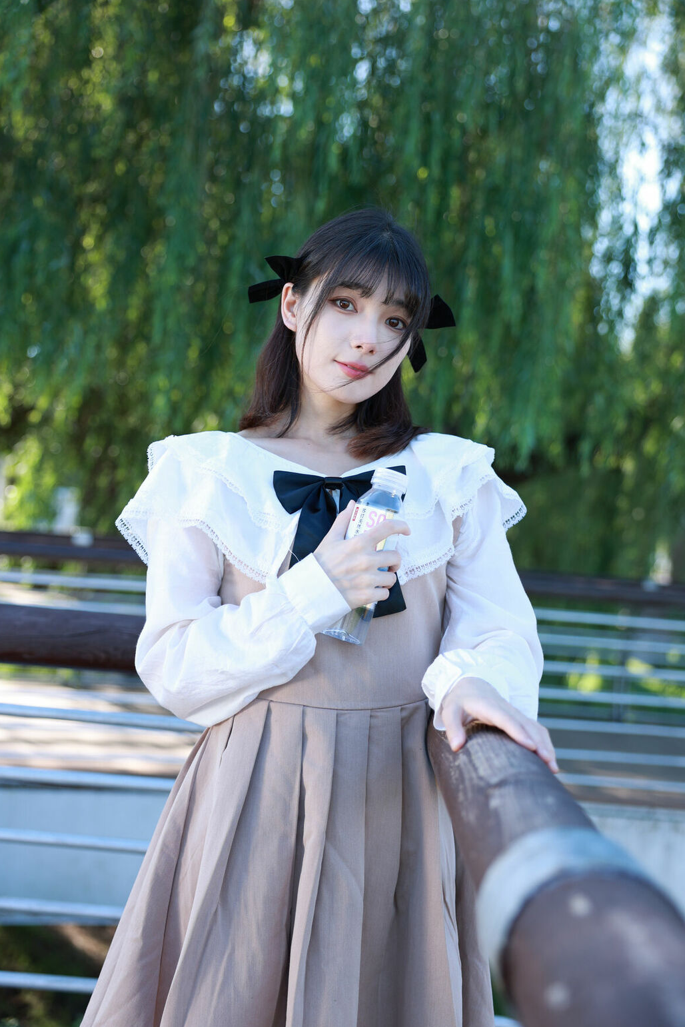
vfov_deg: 41.9
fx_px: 1341
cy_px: 520
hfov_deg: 28.7
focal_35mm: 47
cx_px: 337
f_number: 2.8
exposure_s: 1/250
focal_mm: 46
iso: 100
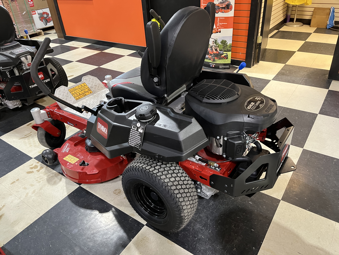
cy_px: 128
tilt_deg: -34.2
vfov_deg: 53.1
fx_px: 255
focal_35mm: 26
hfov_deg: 67.3
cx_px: 170
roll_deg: +4.1
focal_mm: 5.1
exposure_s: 1/60
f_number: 1.6
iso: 400
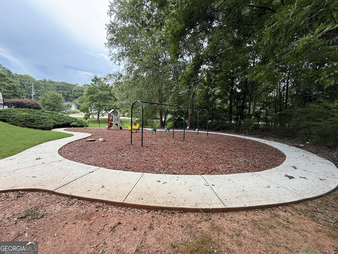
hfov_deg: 102.1
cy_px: 127
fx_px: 137
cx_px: 169
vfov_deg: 85.7
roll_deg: -1.9
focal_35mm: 14
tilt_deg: -4.7
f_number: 2.2
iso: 50
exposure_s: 1/152
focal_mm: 2.22
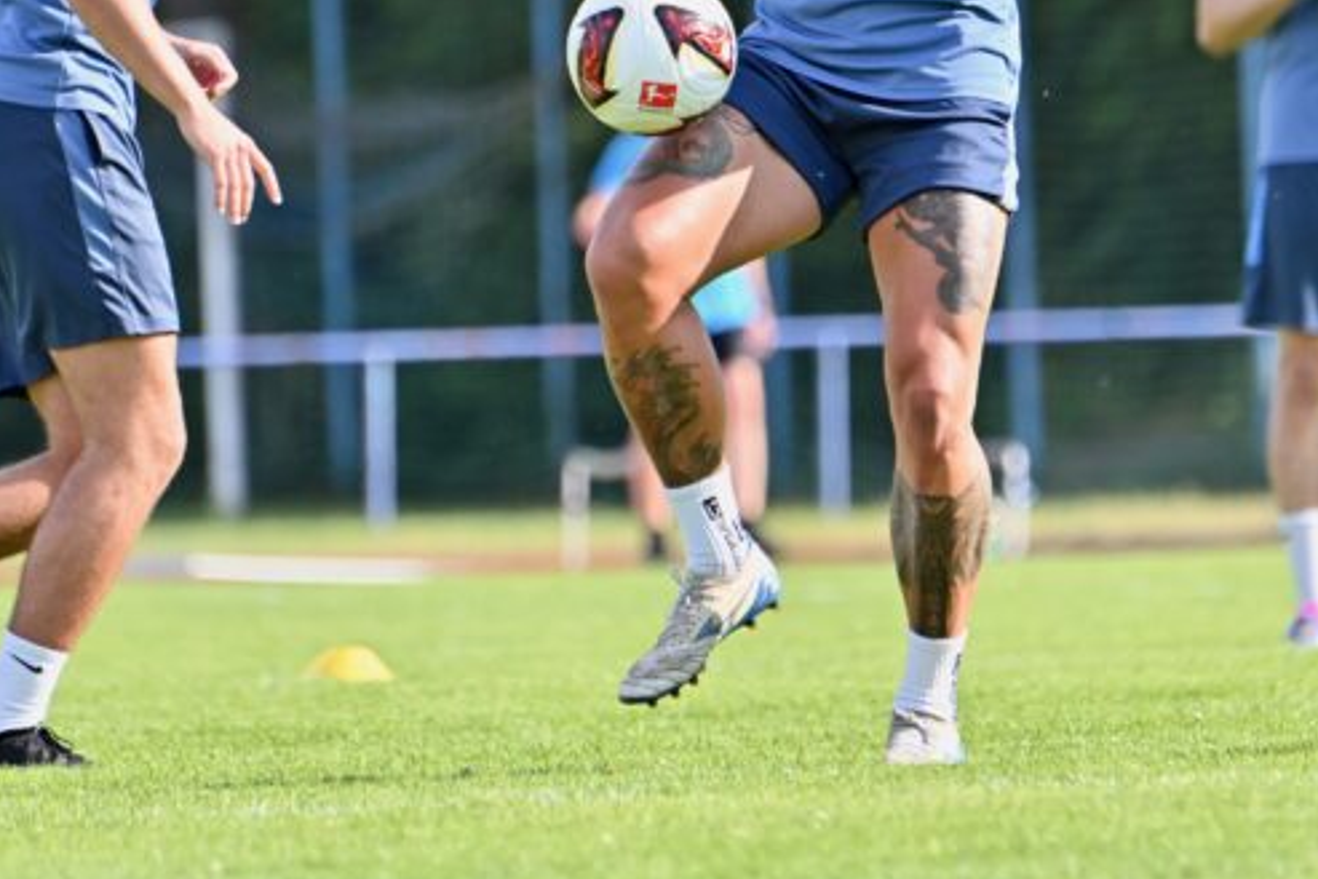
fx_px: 30431
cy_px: 223
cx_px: 722
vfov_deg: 1.7
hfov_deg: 2.5
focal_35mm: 831
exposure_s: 1/1600
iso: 640
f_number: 5.6
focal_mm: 400
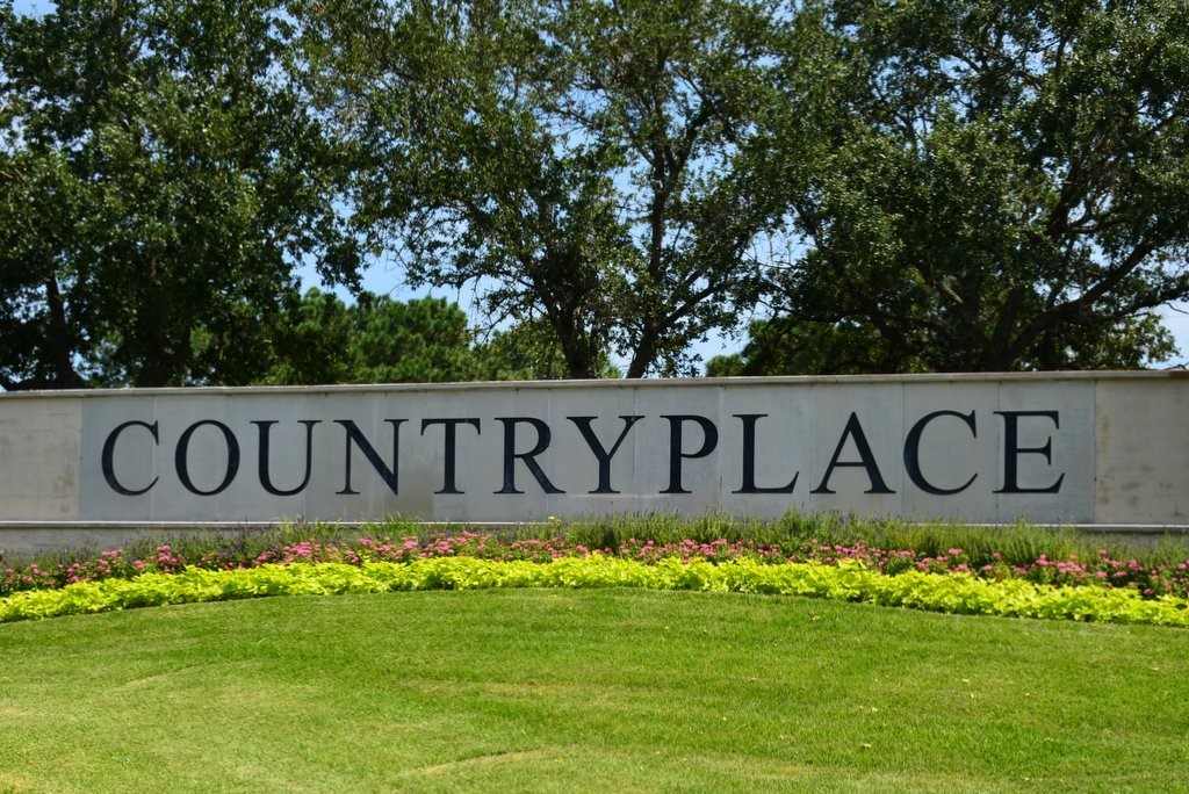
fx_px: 1338
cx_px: 594
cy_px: 397
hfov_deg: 47.9
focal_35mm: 40
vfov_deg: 33.1
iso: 110
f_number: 11
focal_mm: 27
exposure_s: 1/125
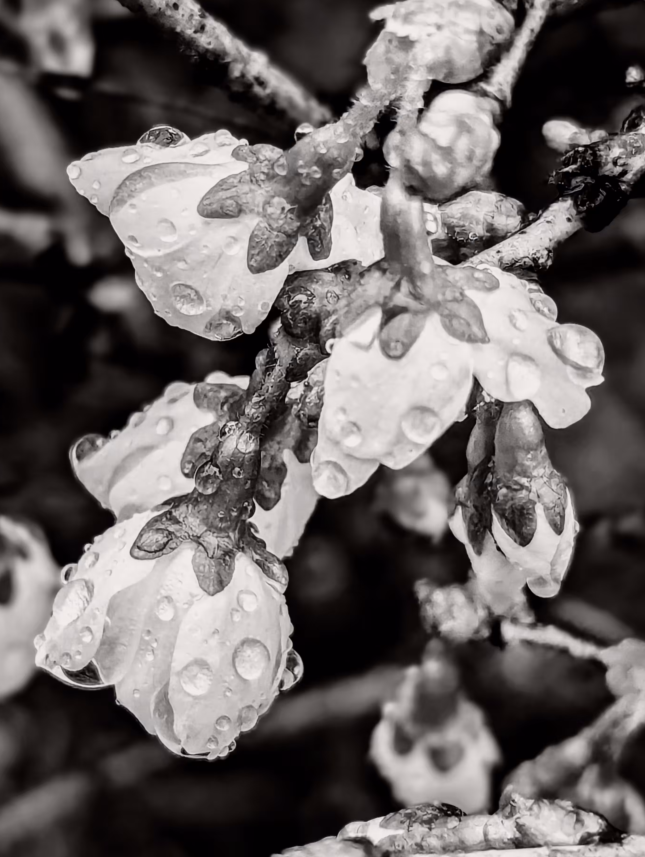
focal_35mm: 27
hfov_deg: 51.4
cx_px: 290
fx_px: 669
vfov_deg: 65.1
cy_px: 477
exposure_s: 1/350
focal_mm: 6.81
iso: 263
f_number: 1.9
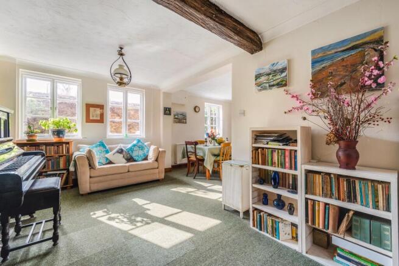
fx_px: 166
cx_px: 200
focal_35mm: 15
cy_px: 133
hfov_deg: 100.4
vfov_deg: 77.4
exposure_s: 1/13
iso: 250
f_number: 9
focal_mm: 15
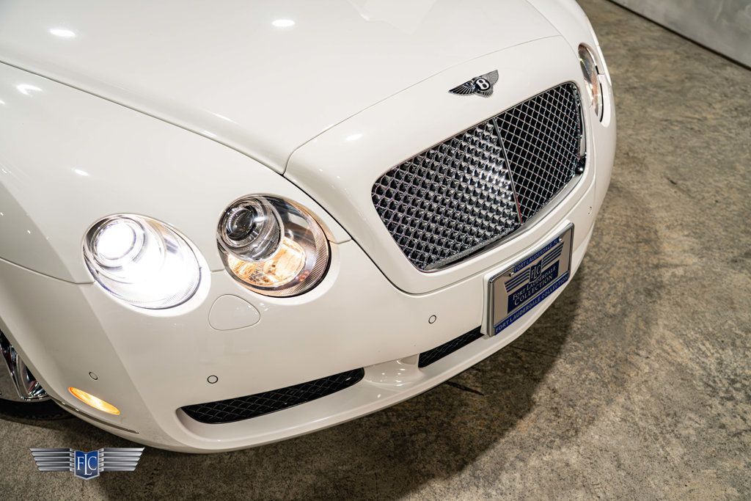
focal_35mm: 34
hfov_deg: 55.8
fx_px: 709
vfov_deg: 38.9
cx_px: 376
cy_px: 250
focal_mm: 34
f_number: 4
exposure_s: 1/100
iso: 1250
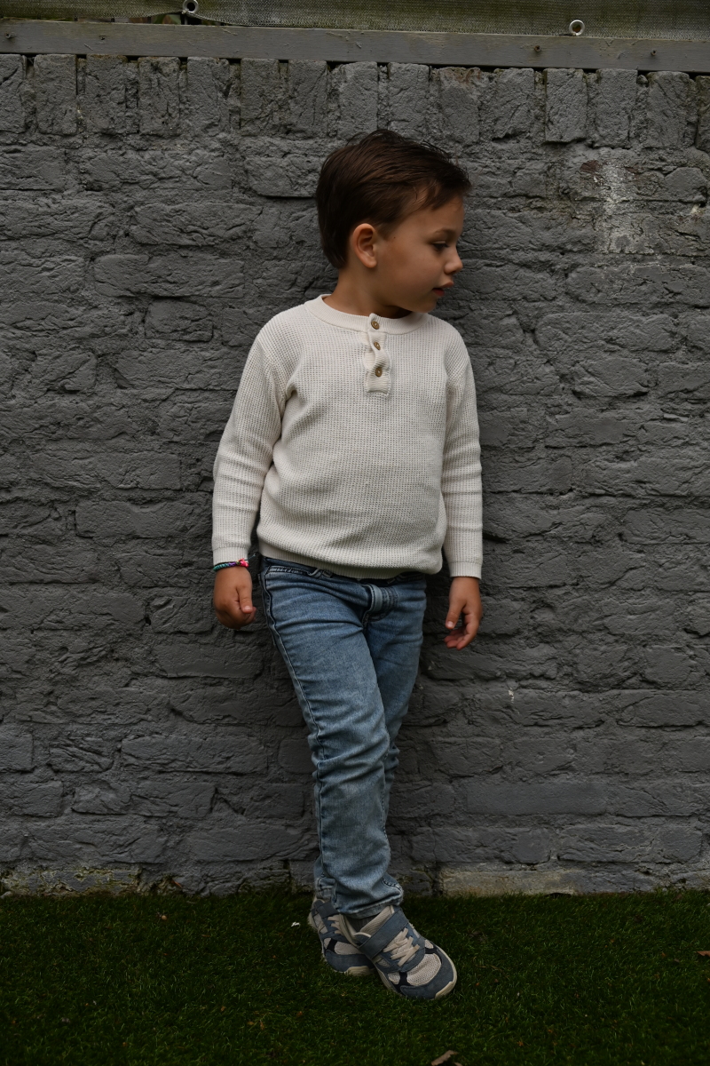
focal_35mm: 53
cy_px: 533
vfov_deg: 37.5
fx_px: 1568
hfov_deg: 25.5
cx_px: 355
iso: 400
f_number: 5.6
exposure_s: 1/500
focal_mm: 53
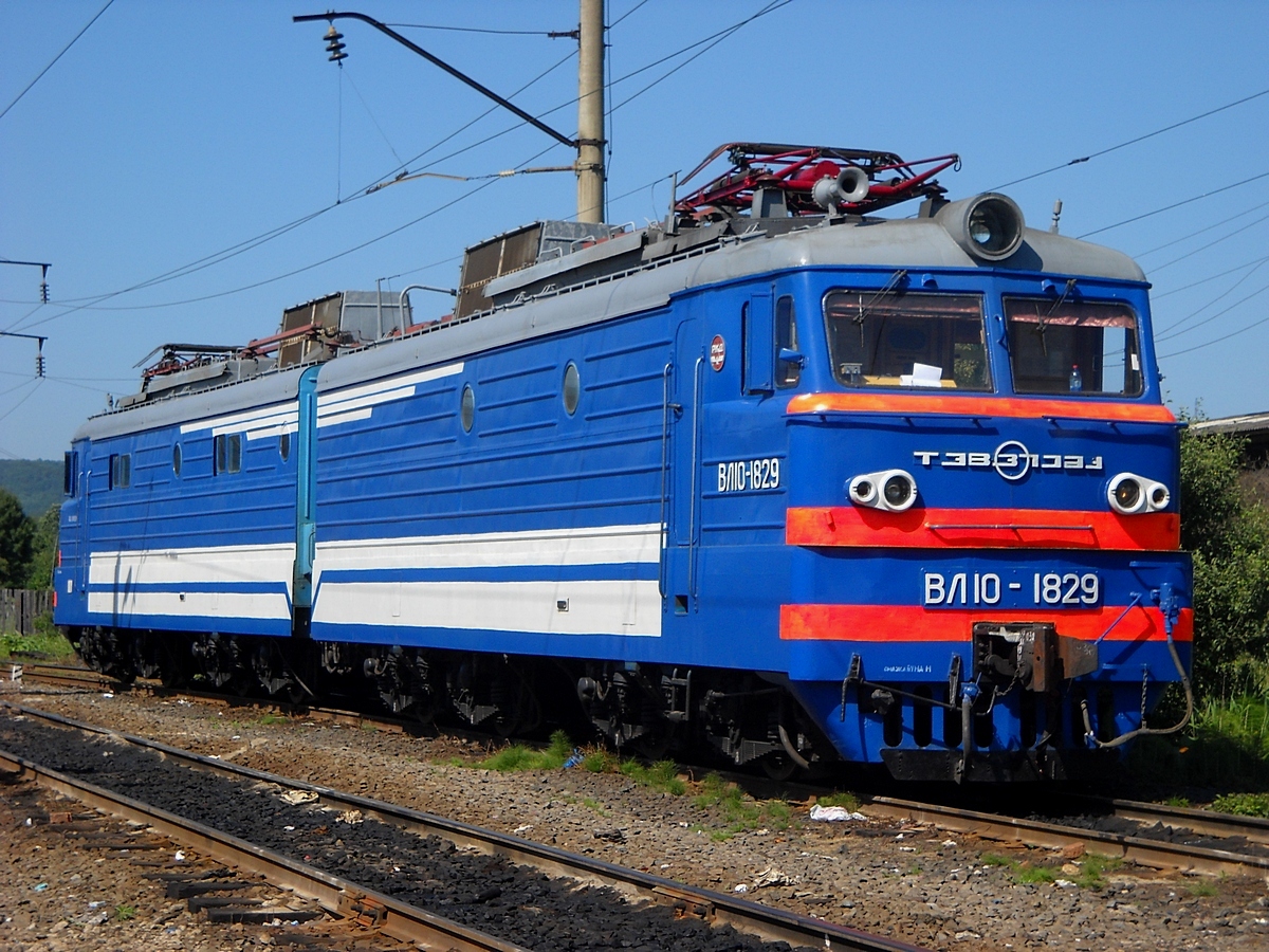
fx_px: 3299
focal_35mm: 90
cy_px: 476
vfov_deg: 16.4
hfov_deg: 21.8
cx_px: 634
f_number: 8.5
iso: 64
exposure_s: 1/161
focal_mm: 14.9
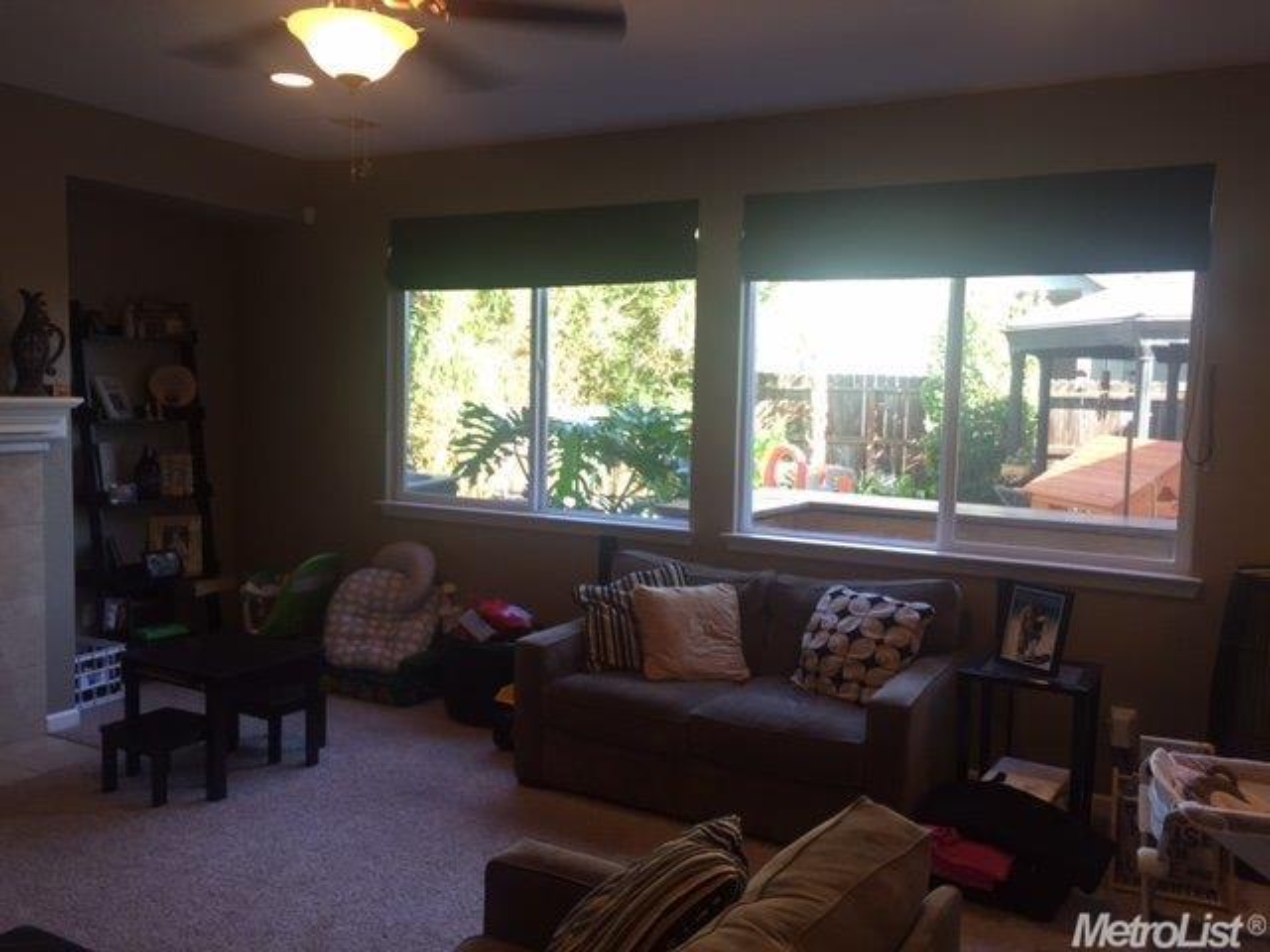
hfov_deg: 61.7
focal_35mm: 29
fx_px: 1064
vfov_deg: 48.2
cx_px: 635
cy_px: 476
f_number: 2.2
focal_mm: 4.15
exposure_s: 1/40
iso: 40
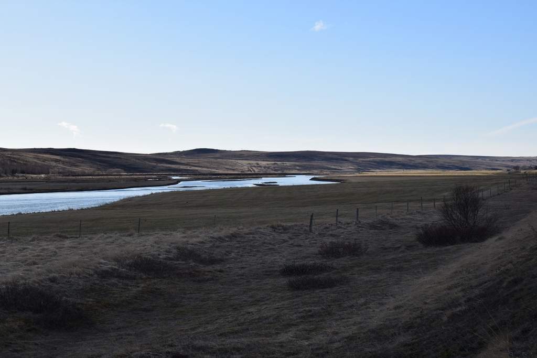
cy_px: 179
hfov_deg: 33.4
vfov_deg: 22.6
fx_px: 895
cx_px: 268
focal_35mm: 60
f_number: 11
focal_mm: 40
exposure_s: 1/500
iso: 200
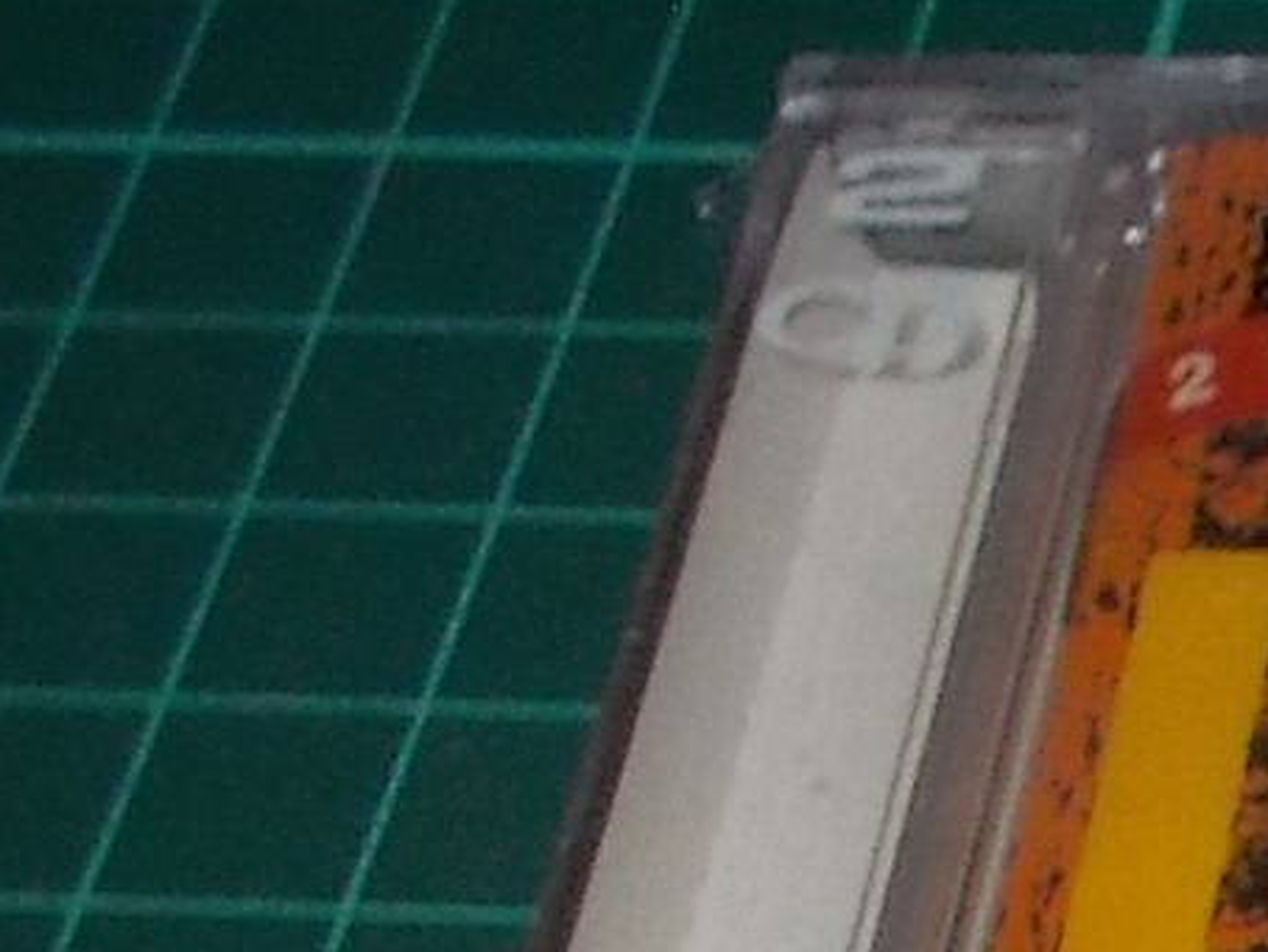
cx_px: 2790
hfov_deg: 11.7
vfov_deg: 9.5
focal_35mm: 145
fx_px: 5314
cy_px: 1949
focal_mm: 4.1
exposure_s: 1/30
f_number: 3.3
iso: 200
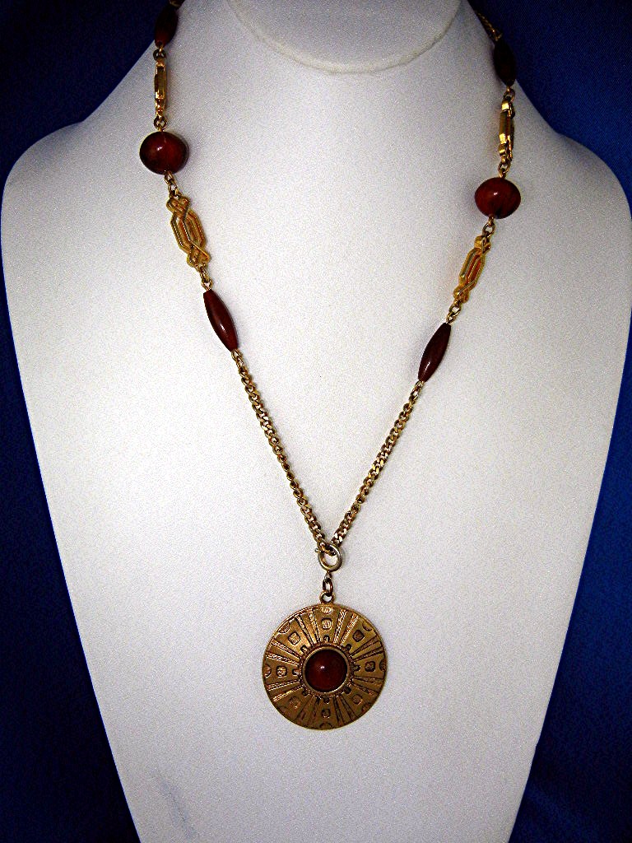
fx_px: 730
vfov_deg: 60.0
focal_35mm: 30
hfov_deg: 46.8
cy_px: 422
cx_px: 316
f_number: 7
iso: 230
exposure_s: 1/74
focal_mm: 5.4
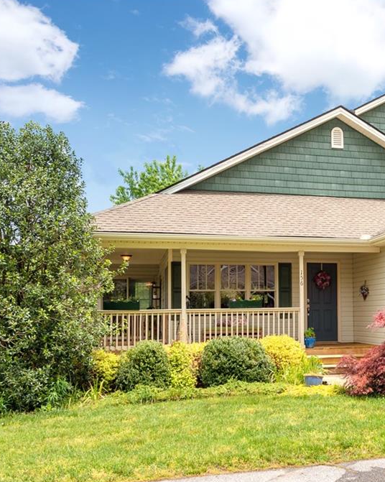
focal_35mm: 43
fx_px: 613
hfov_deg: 33.1
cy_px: 240
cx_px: 345
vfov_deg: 42.9
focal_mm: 30
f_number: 10
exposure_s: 1/800
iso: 200
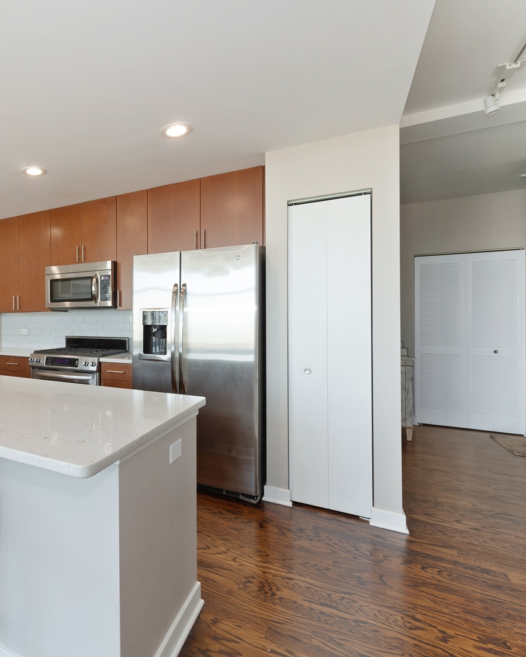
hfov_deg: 59.6
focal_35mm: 20
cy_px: 331
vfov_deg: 80.4
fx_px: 389
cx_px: 69
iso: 100
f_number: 9
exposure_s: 1.3
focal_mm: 14
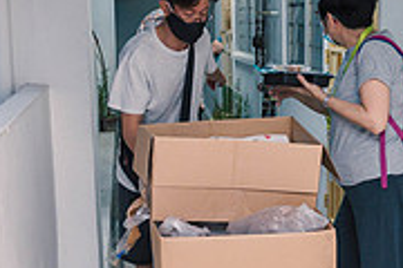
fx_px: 750
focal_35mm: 67
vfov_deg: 20.3
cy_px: 176
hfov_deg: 30.0
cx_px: 251
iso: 800
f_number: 2
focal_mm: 10
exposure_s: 1/100
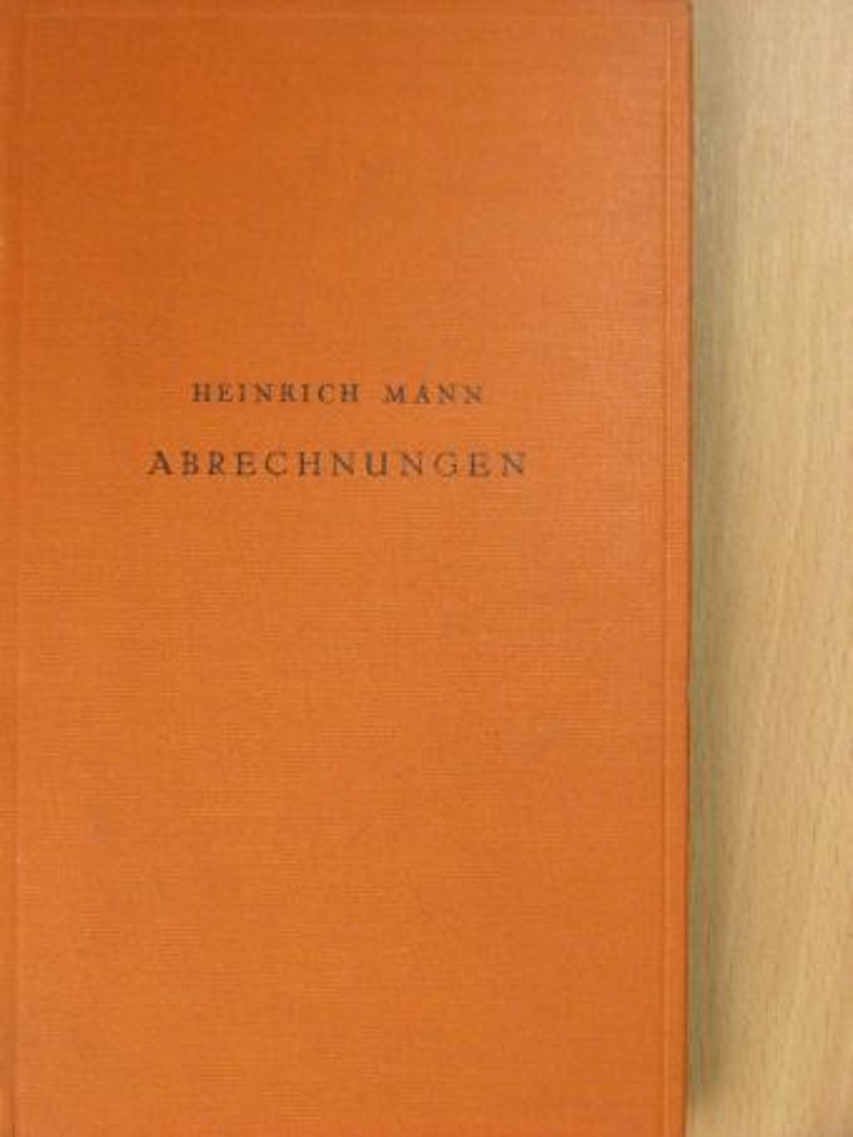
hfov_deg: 18.7
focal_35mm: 79
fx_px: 2594
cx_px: 426
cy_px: 568
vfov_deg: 24.7
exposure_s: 1/18.2
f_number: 3.5
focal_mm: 13.2
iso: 200
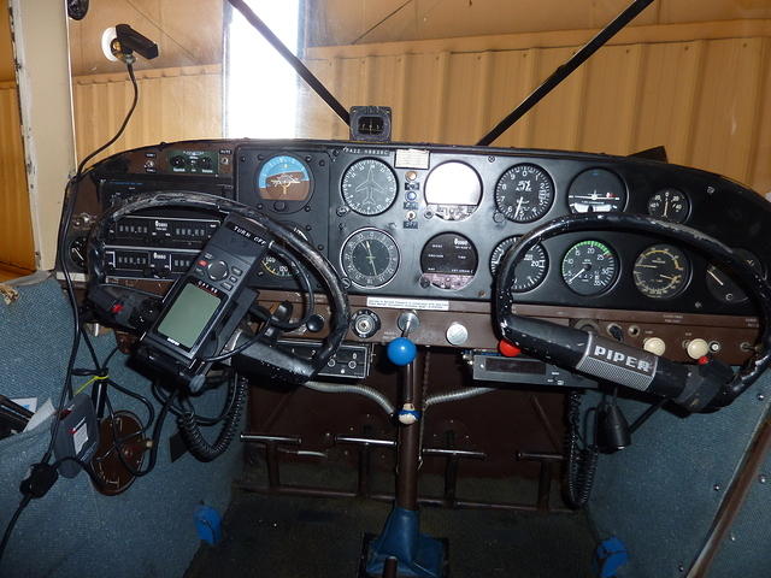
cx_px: 386
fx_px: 557
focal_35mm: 25
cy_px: 289
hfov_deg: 69.4
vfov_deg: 54.9
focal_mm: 4.1
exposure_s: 1/30
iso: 100
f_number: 3.3
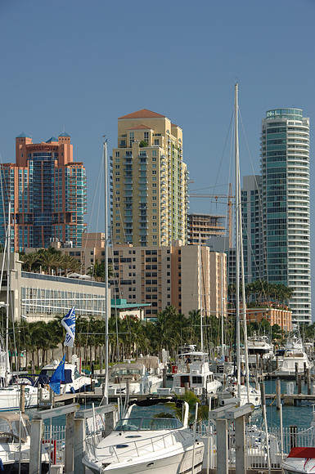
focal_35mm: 112
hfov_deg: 12.1
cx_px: 158
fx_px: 1481
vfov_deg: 18.2
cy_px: 237
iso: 100
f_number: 9
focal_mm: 75
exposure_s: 1/320
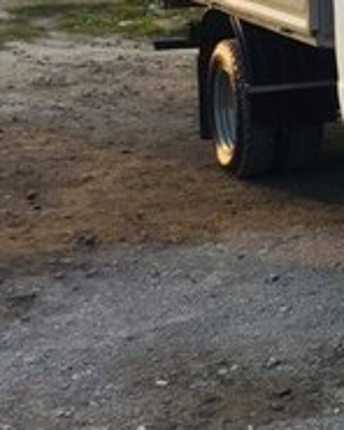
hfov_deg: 13.7
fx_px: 1285
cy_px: 71
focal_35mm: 101
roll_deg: -0.3
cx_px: 611
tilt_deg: -8.8
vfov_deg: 18.8
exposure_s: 1/388
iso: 32
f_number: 2.2
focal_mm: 4.15
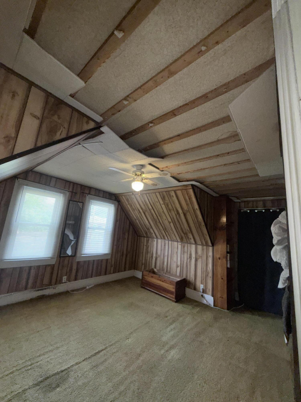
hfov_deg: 85.7
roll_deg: -6.3
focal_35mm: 14
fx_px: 162
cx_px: 150
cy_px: 201
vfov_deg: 102.1
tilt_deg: +9.5
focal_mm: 2.22
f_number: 2.2
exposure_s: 1/122
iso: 40
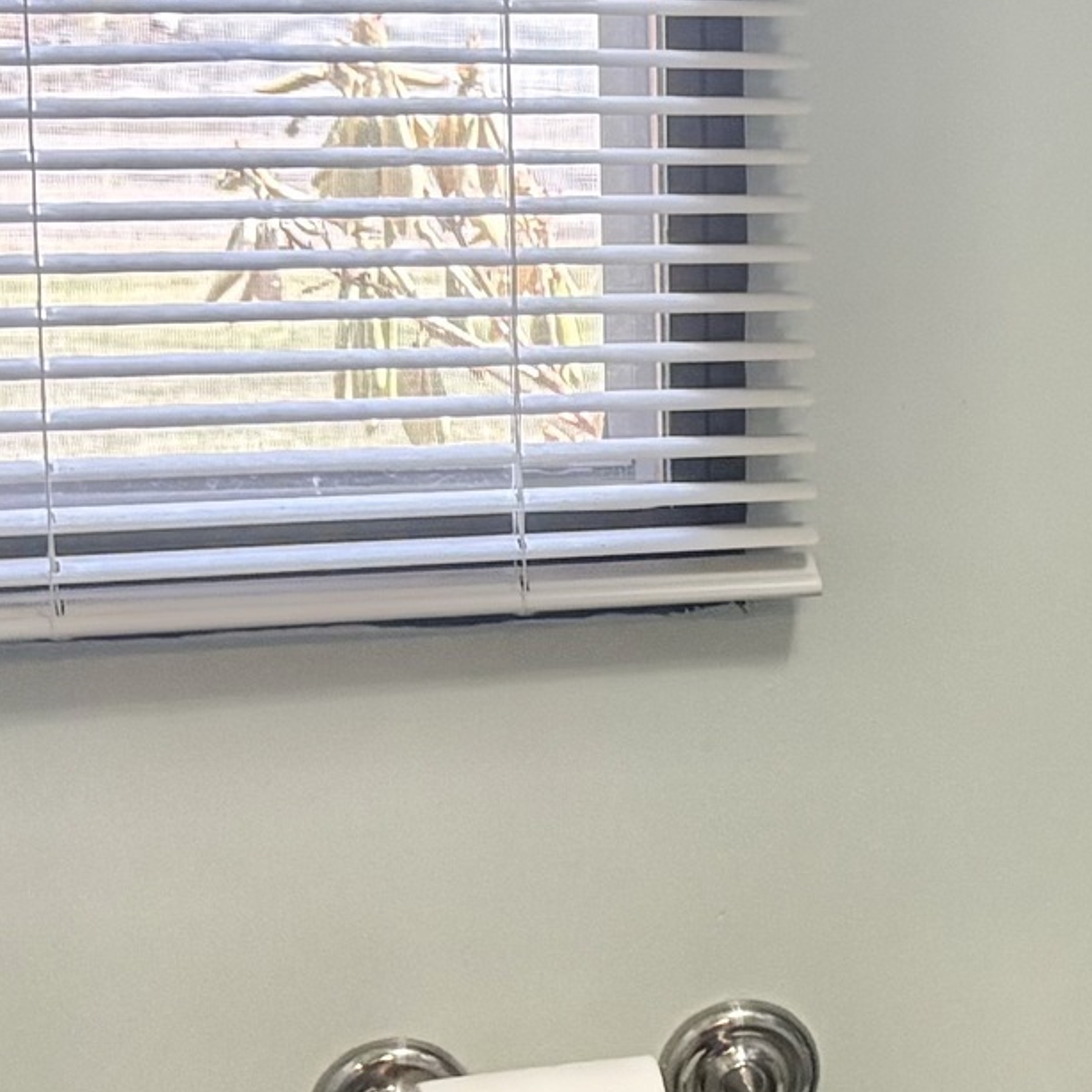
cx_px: 1839
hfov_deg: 13.8
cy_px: 601
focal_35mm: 115
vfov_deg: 15.2
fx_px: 4104
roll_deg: -1.5
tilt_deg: -11.1
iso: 160
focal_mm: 5.96
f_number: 1.6
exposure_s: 1/120
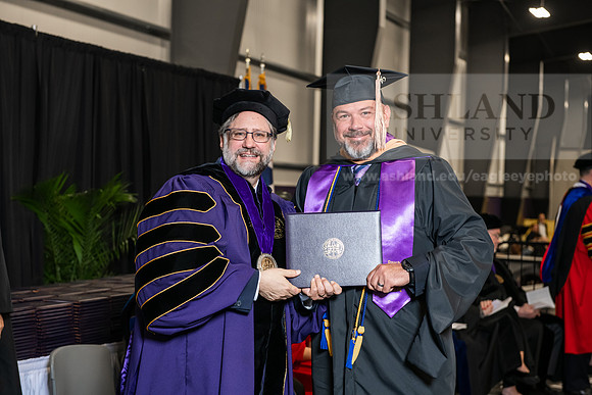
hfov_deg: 28.8
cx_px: 296
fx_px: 1151
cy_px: 198
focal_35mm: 70
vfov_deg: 19.5
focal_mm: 70
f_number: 5
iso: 2000
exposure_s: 1/200
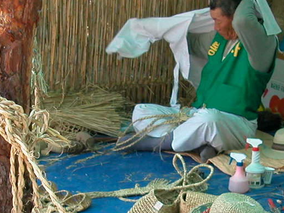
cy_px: 219
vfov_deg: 14.0
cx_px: 142
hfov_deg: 18.9
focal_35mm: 104
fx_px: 853
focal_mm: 7.1
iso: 100
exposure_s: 1/140
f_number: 3.5
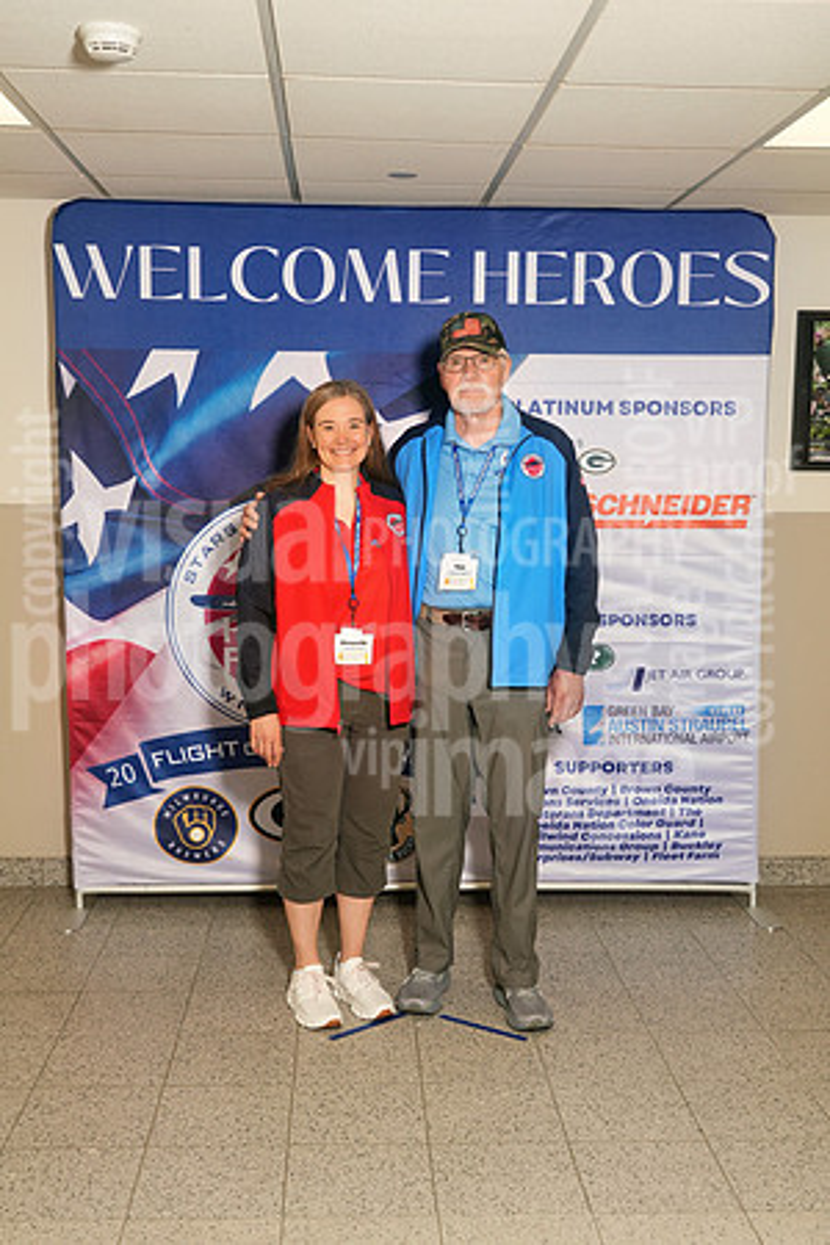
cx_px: 415
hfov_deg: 30.8
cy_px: 622
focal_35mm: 44
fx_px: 1504
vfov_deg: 45.0
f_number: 8
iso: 400
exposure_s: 1/100
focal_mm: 29
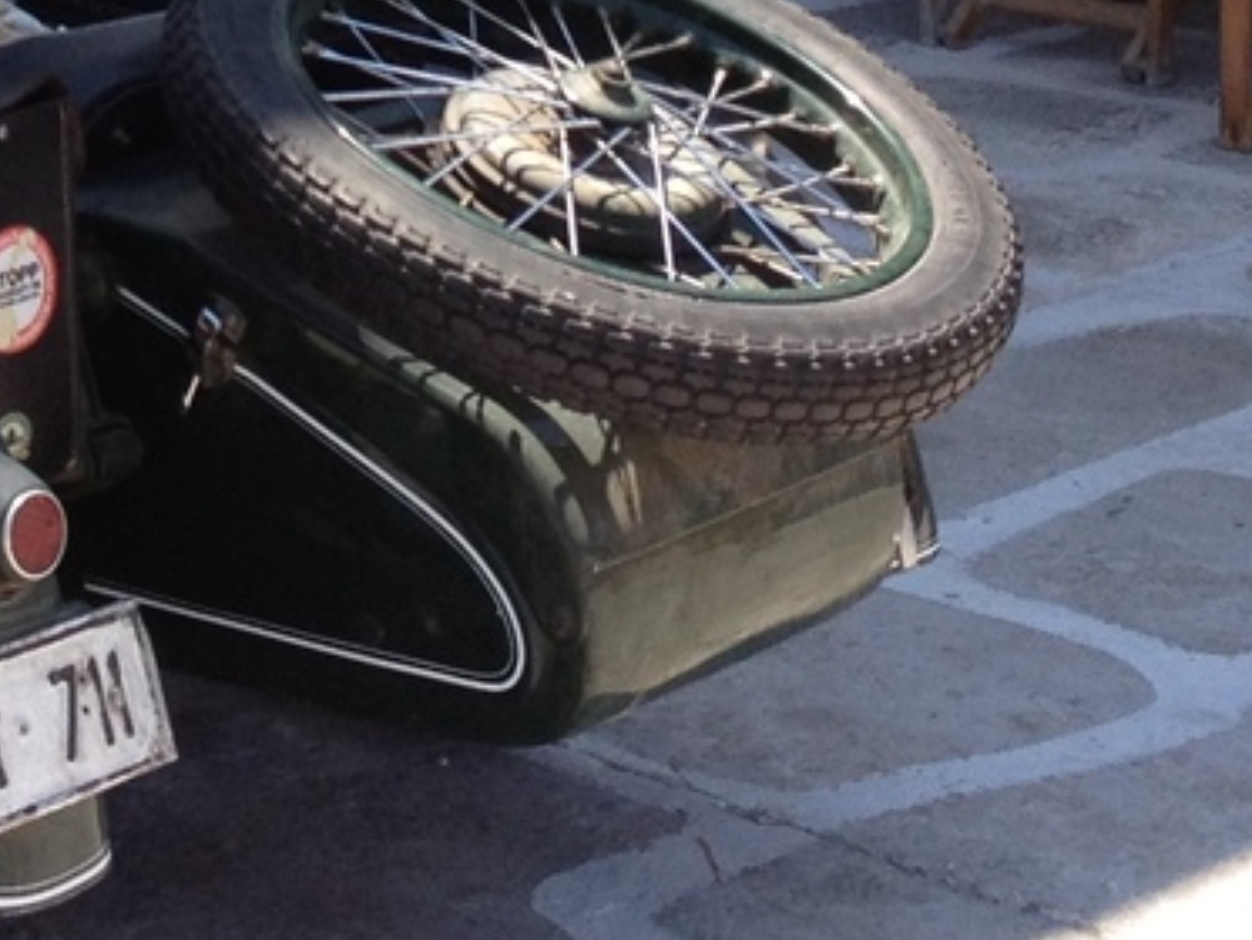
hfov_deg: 13.0
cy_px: -752
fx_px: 5427
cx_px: 81
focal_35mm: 150
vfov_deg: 9.4
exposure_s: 1/778
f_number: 2.4
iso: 50
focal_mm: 4.28
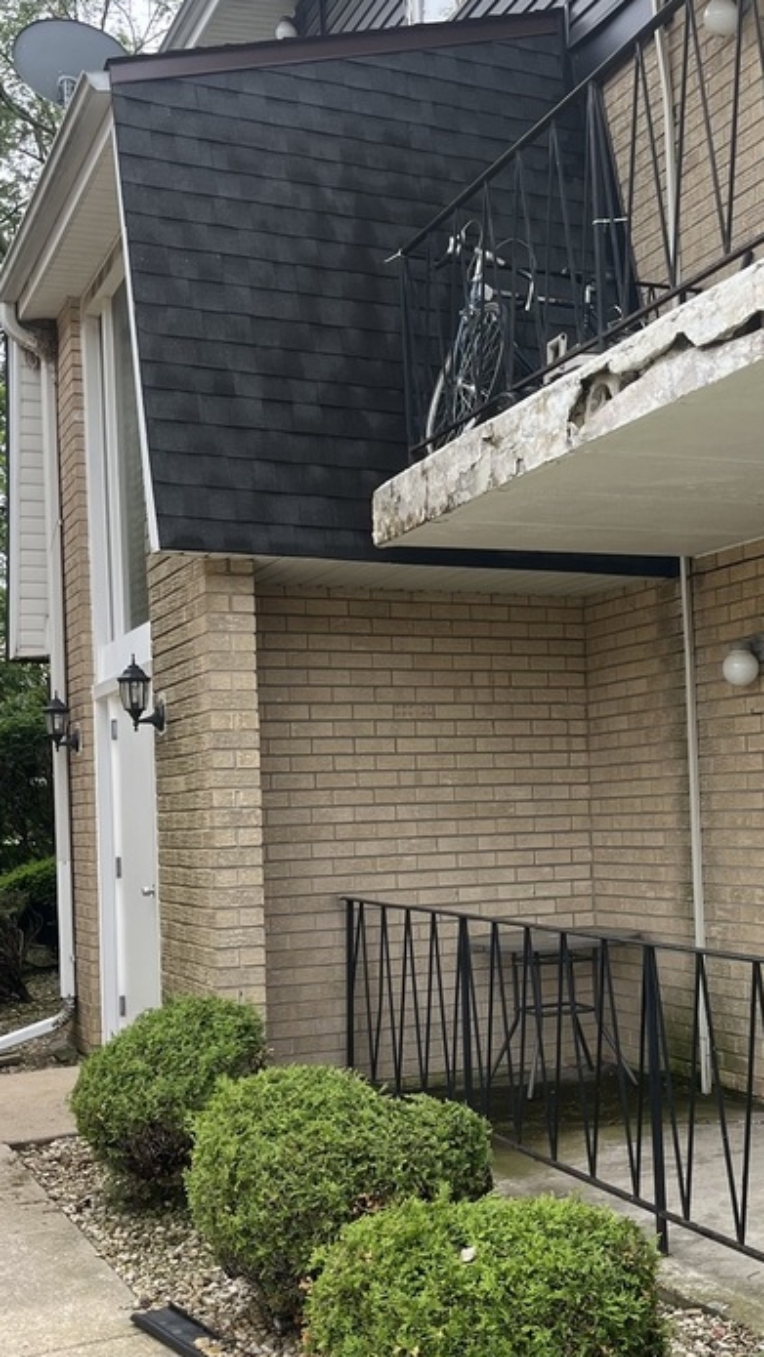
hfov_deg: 26.7
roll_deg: +0.3
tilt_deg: +2.1
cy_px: 748
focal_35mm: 44
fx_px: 1584
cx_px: 582
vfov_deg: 46.3
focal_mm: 5.1
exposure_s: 1/975
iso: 50
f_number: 1.6
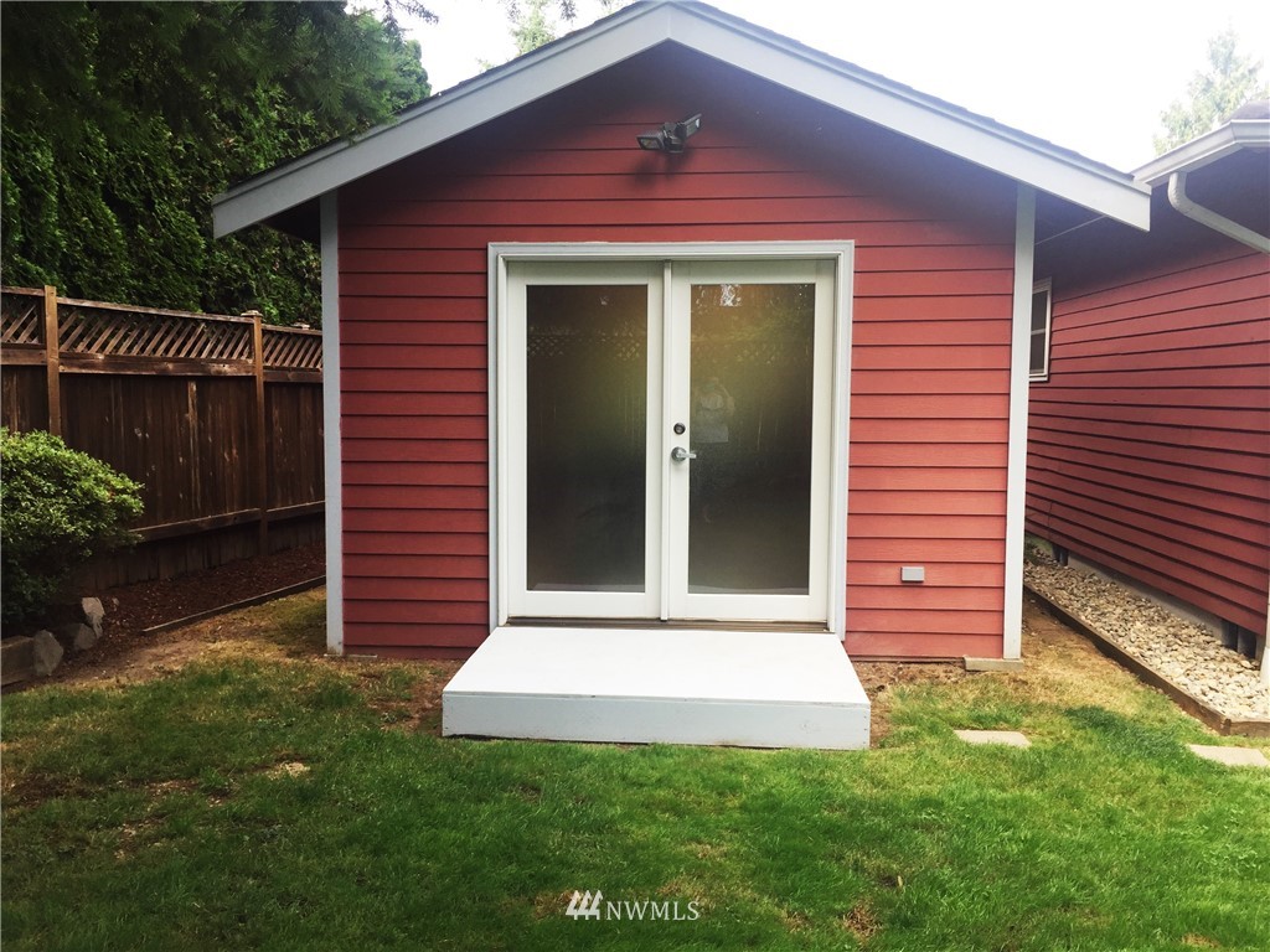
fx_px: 1064
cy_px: 476
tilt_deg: -4.5
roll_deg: -0.2
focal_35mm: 29
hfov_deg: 61.7
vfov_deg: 48.2
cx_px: 635
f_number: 2.2
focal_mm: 4.15
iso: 32
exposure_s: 1/180
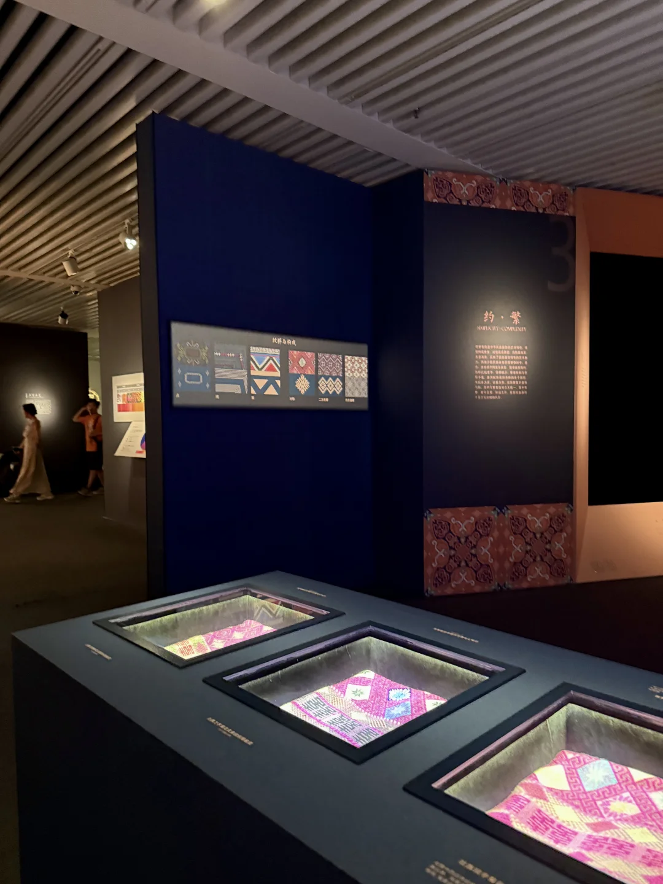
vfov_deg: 71.6
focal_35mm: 24
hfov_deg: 56.8
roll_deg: +1.7
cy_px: 442
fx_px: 613
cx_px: 332
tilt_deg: -2.1
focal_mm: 6.76
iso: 800
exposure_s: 1/33
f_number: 1.78
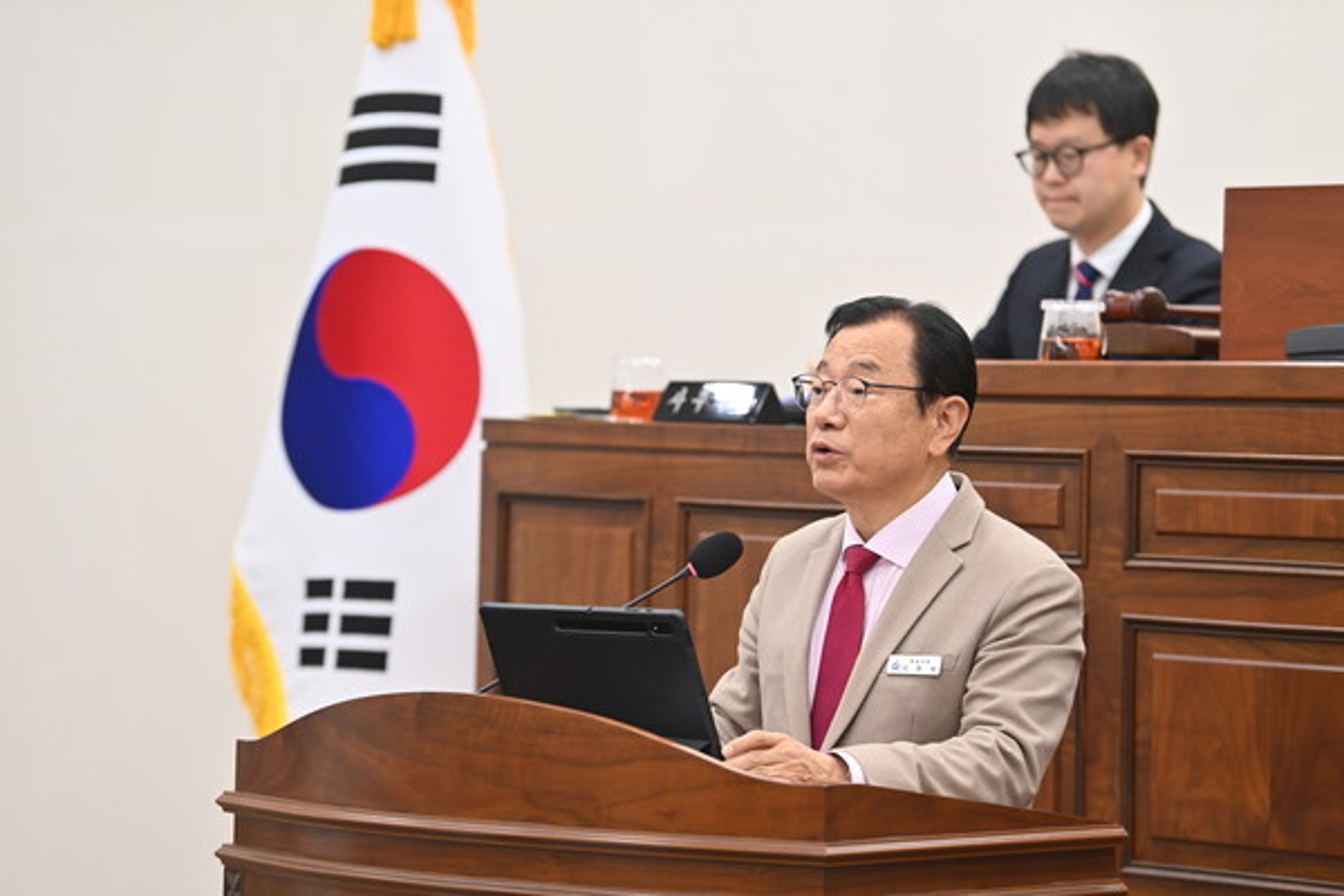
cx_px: 672
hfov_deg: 14.7
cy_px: 448
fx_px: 5226
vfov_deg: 9.8
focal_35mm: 140
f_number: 3.5
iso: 800
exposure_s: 1/100
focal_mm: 140
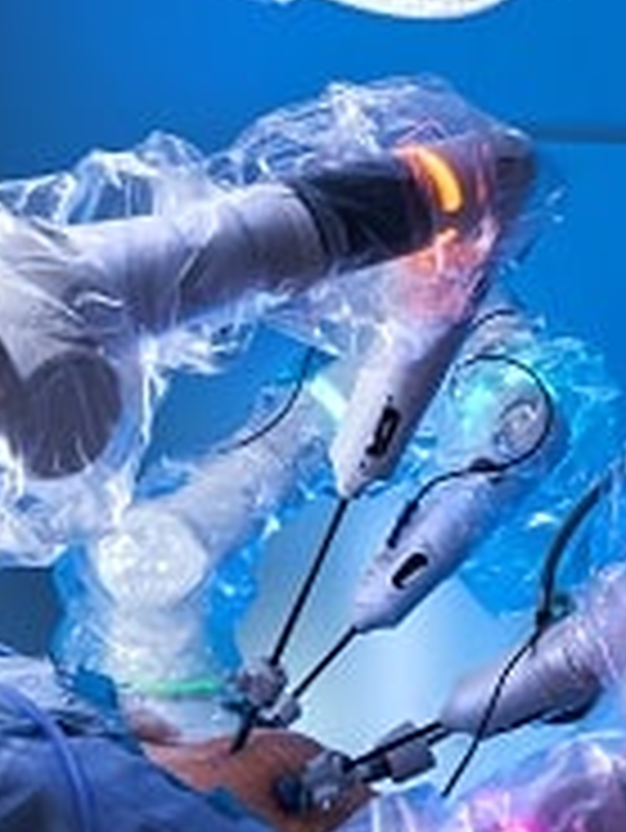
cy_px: 461
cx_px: 653
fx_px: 2505
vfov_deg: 18.9
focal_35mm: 104
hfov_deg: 14.0
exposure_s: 1/80
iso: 500
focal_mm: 40
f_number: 4.5
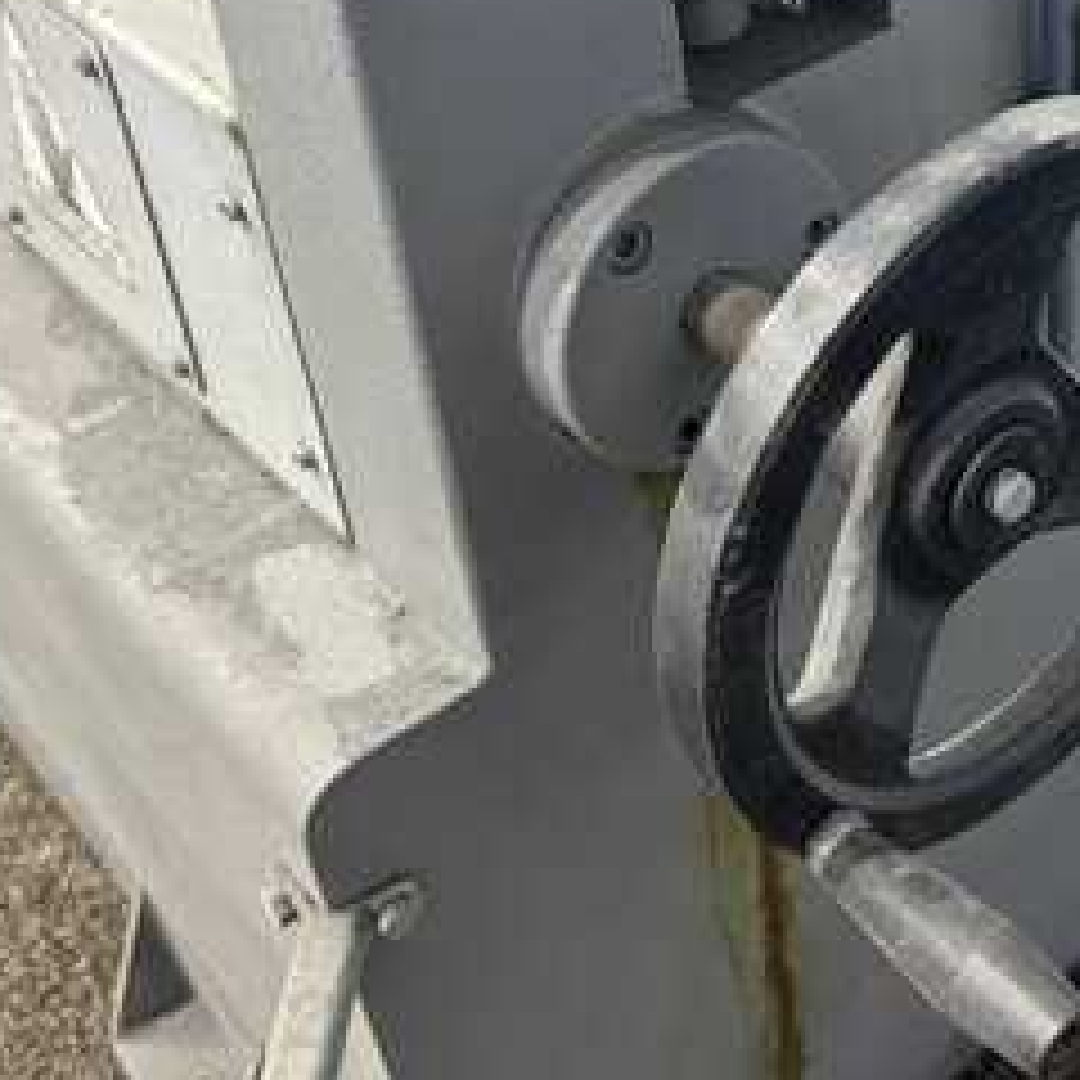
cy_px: 369
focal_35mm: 53
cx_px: 927
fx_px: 1871
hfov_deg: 31.0
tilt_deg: -38.4
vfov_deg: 32.0
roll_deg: +3.1
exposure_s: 1/60
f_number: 1.78
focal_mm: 6.76
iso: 500
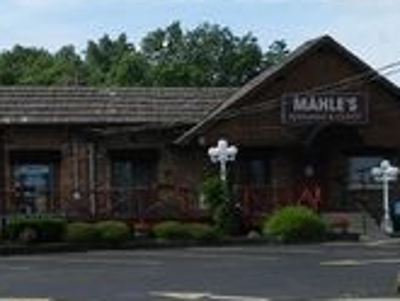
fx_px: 983
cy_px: 227
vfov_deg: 17.3
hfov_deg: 22.4
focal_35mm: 85
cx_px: 34
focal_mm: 5
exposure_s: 1/1000
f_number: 4.5
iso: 160
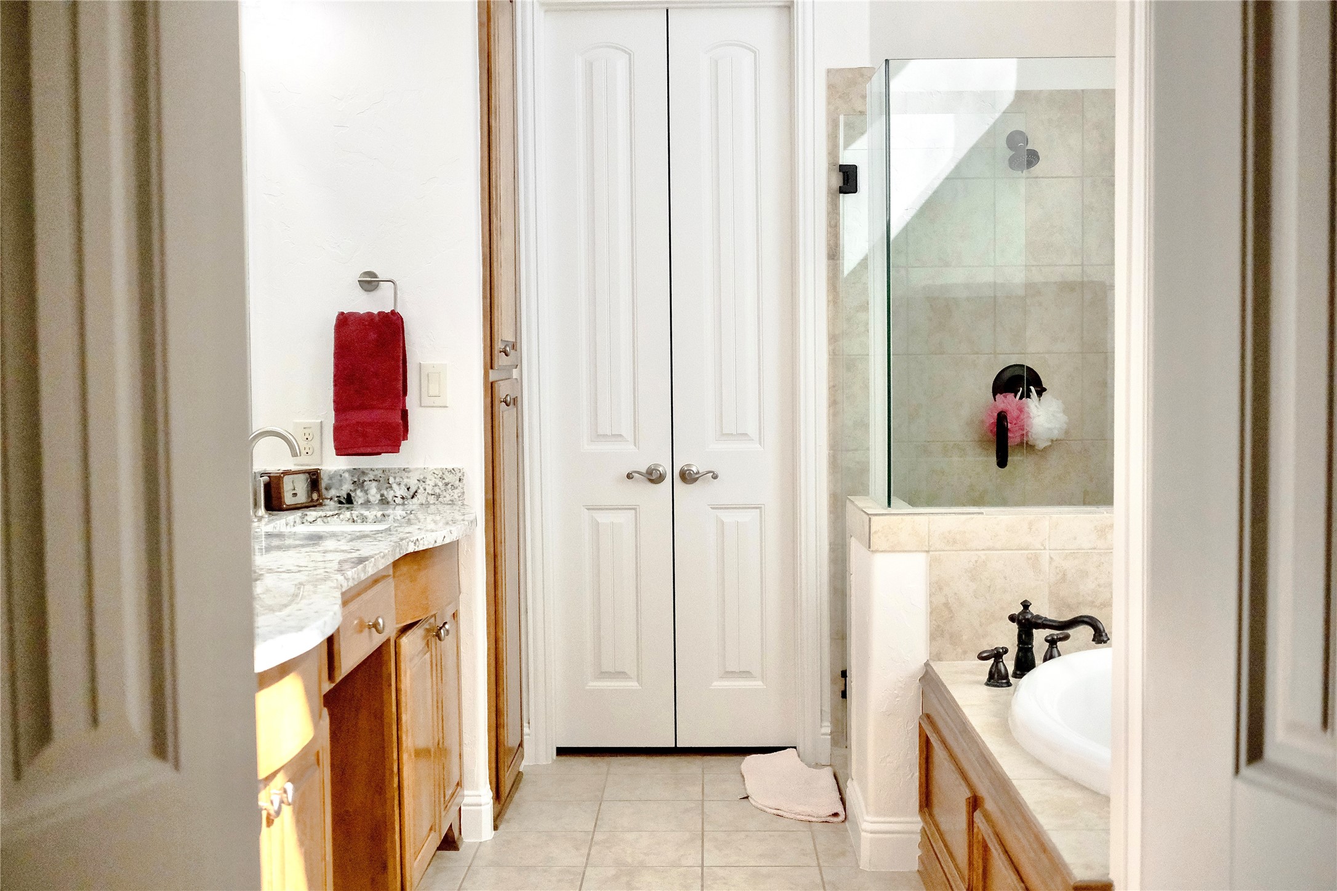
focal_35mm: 41
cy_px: 446
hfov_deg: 47.4
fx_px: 1523
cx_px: 668
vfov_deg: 32.6
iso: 4000
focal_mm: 27
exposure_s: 1/8500
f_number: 2.8
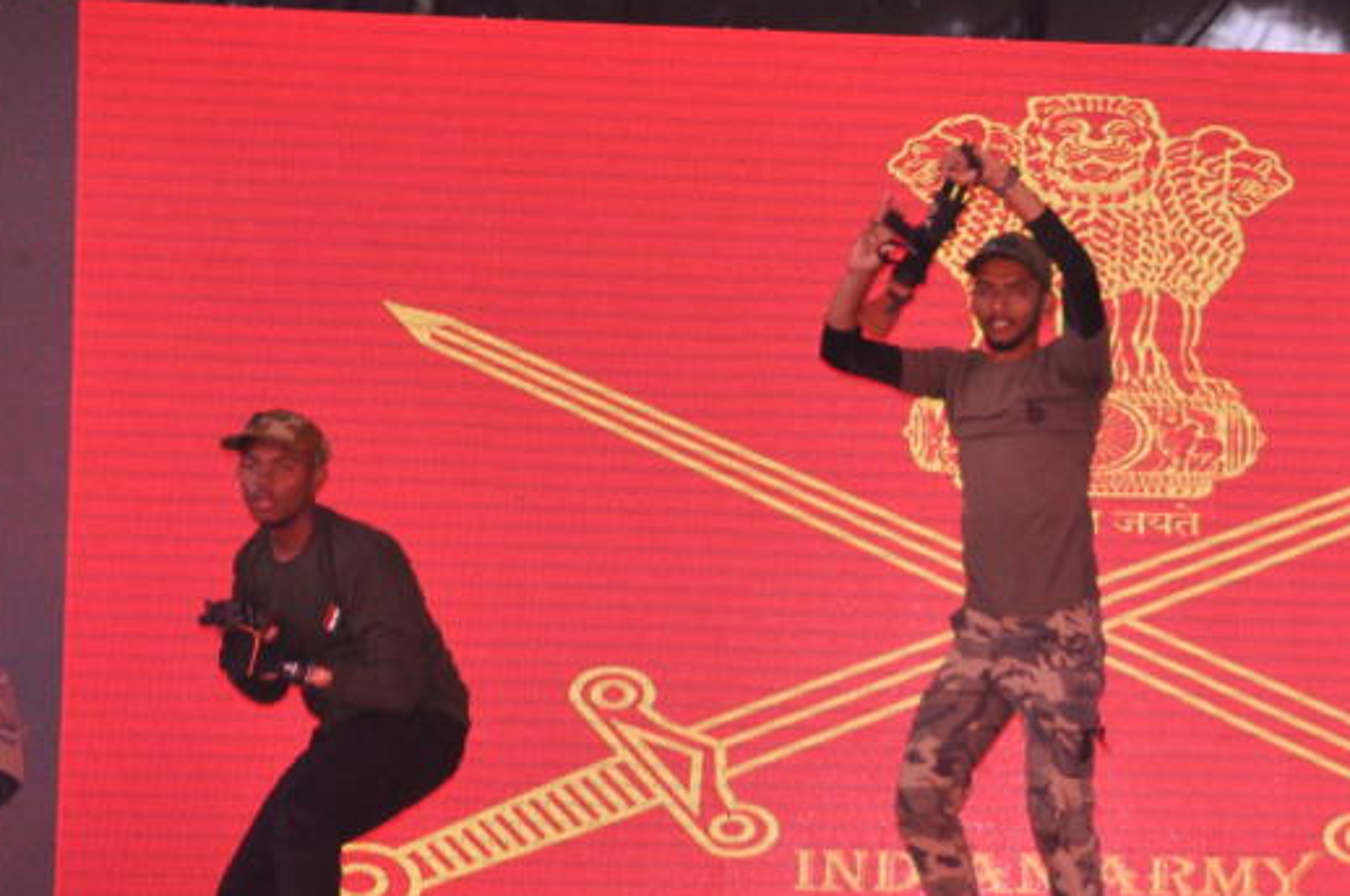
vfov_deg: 10.3
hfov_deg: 15.1
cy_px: 655
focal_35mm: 132
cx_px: 1525
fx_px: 4944
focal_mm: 38
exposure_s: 1/125
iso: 640
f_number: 5
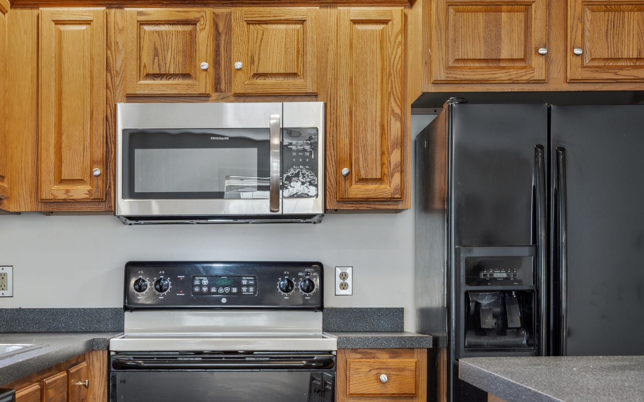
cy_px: 289
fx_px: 1176
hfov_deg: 30.5
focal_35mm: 67
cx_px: 239
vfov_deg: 19.3
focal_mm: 35
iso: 250
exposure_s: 1/5
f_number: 8
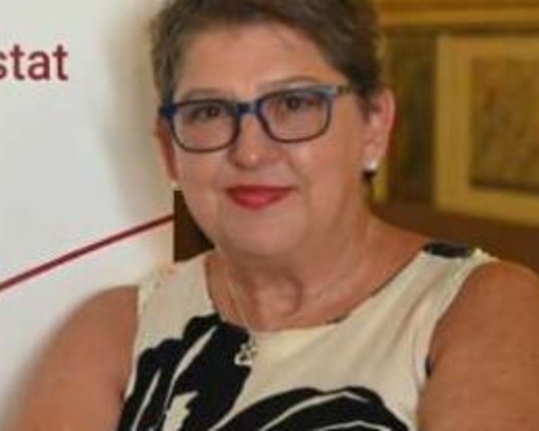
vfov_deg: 7.0
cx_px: -361
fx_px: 3541
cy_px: 194
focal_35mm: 222
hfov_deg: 8.4
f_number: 4
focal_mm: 60
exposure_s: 1/833
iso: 6400
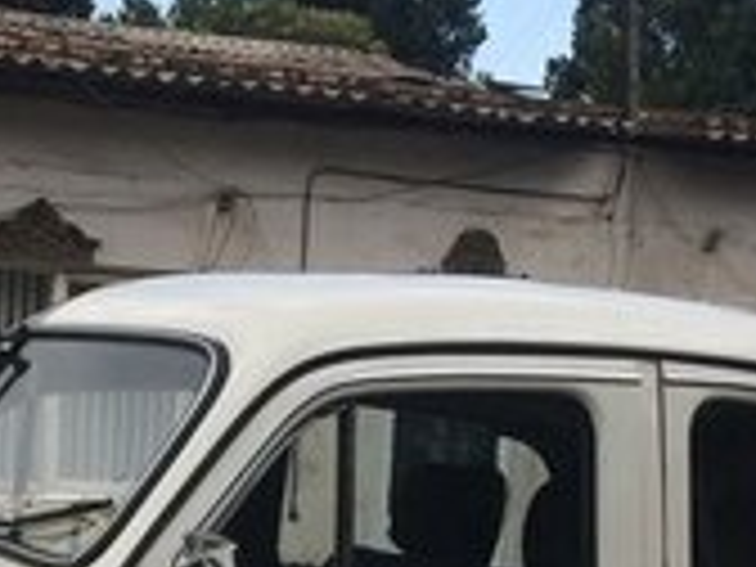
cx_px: 153
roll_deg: -2.7
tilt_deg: -12.8
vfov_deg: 12.3
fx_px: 2490
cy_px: 857
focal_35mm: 114
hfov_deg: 17.1
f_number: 2.2
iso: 32
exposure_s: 1/1325
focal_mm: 4.15
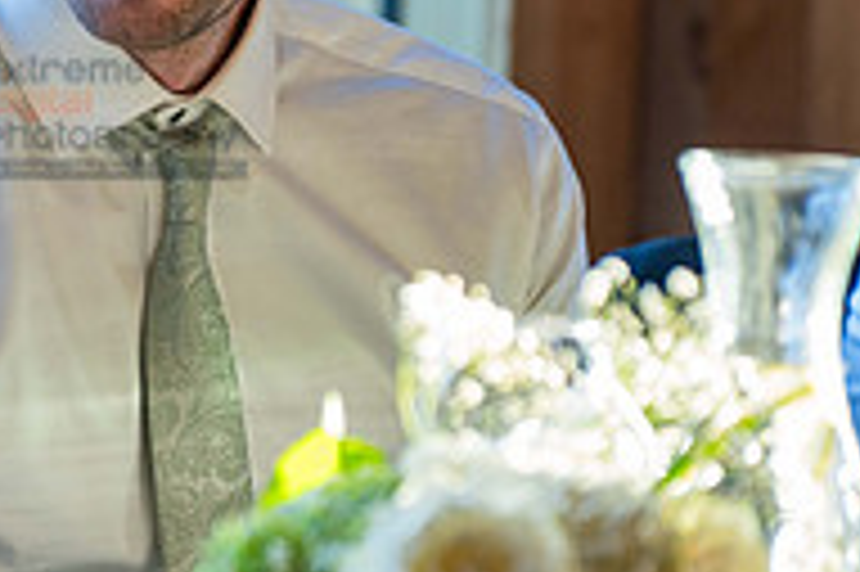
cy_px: 110
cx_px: 59
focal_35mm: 456
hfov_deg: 4.5
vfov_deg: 3.0
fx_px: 10884
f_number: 2.8
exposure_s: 1/400
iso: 1000
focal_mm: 150
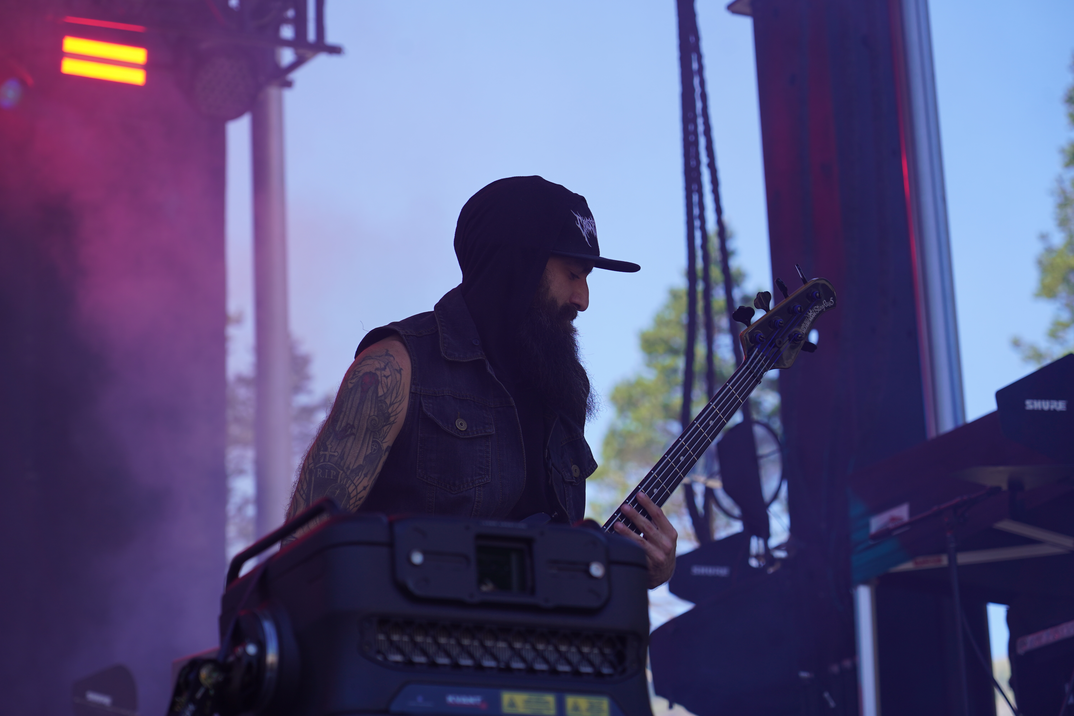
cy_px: 358
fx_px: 3132
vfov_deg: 13.0
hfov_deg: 19.5
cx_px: 537
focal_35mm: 105
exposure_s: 1/200
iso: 100
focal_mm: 105
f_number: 5
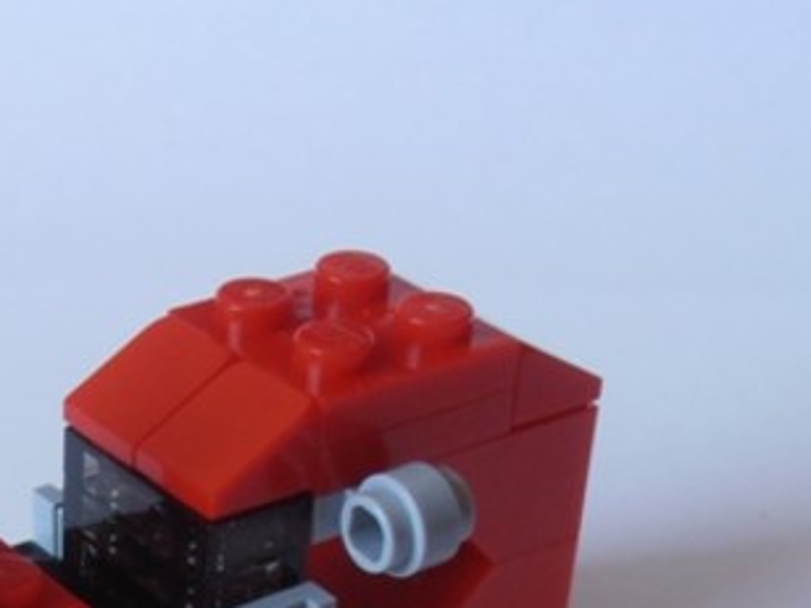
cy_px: 823
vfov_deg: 13.2
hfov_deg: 17.9
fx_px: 2530
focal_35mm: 108
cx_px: 63
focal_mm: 6.61
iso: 125
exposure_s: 1/40
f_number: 3.9
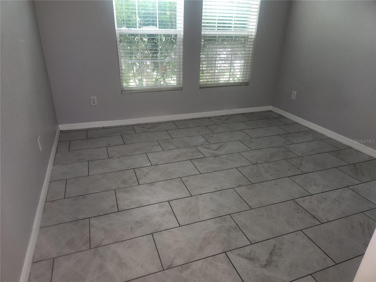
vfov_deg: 58.9
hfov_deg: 73.9
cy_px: 141
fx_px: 250
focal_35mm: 23
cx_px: 188
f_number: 1.8
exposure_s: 1/24
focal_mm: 5.4
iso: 125
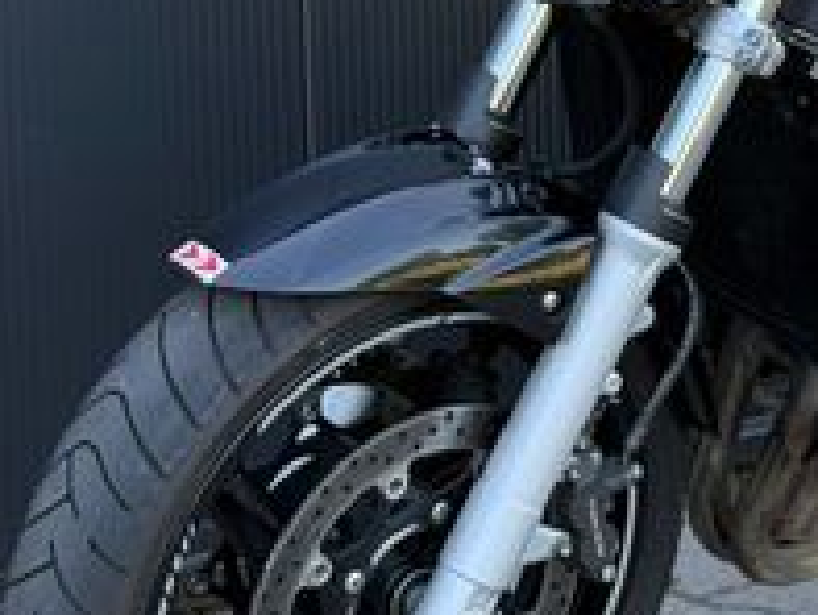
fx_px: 3689
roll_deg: +0.8
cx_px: 922
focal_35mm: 156
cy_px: 46
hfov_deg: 12.4
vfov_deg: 9.5
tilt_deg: -7.1
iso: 100
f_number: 1.78
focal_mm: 6.76
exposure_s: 1/322
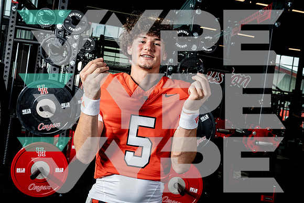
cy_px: 102
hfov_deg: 48.4
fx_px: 338
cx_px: 152
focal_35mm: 40
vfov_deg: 33.4
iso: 640
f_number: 9
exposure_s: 1/250
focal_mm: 40
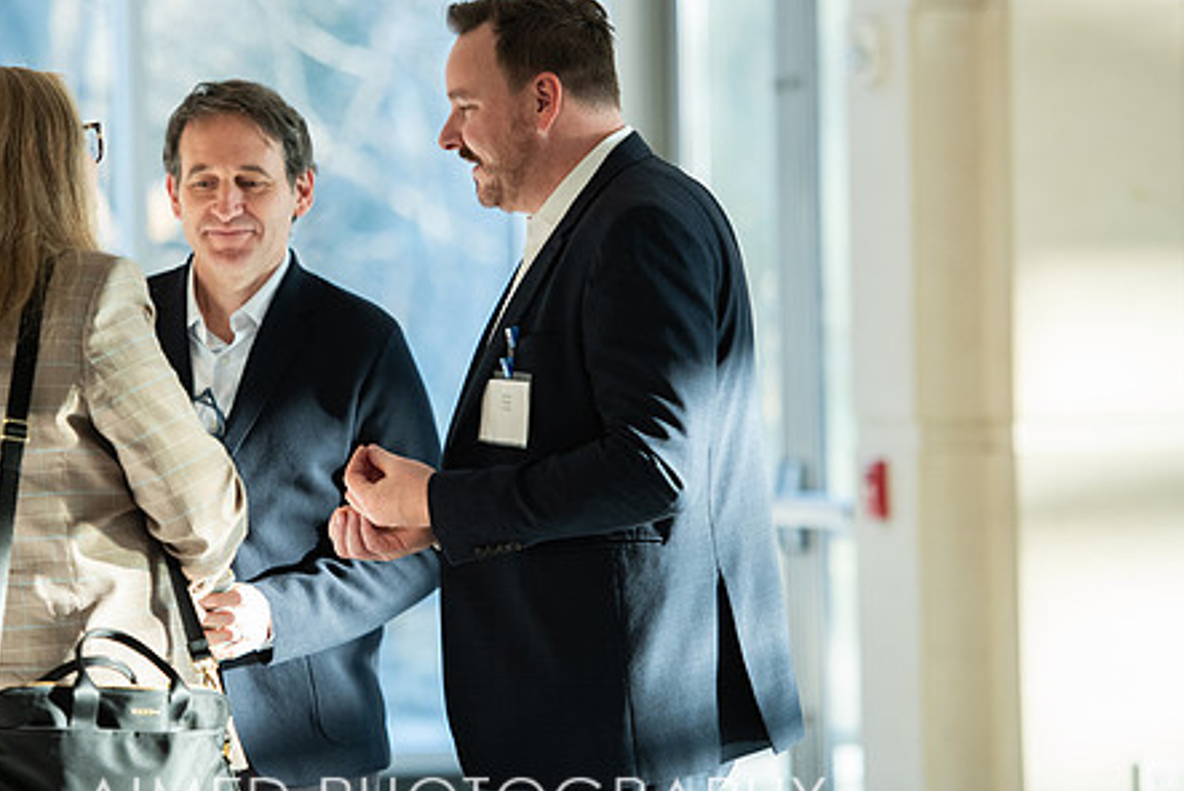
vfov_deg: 6.6
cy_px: 314
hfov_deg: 9.9
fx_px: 6845
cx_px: 489
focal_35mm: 208
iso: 800
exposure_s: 1/160
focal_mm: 150
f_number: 2.8
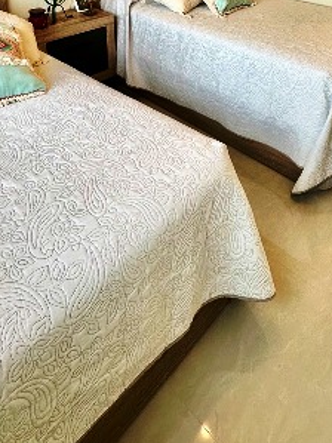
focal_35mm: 30
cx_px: 184
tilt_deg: -17.7
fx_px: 384
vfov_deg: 51.1
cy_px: 24
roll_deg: -1.0
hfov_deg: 46.7
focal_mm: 2.22
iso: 80
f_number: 2.2
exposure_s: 1/99
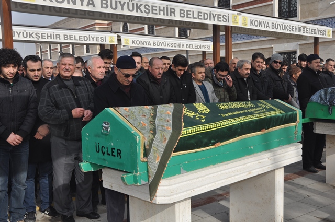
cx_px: 168
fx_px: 404
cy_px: 111
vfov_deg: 30.8
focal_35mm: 44
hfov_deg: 45.0
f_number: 11
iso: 200
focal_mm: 29
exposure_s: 1/200
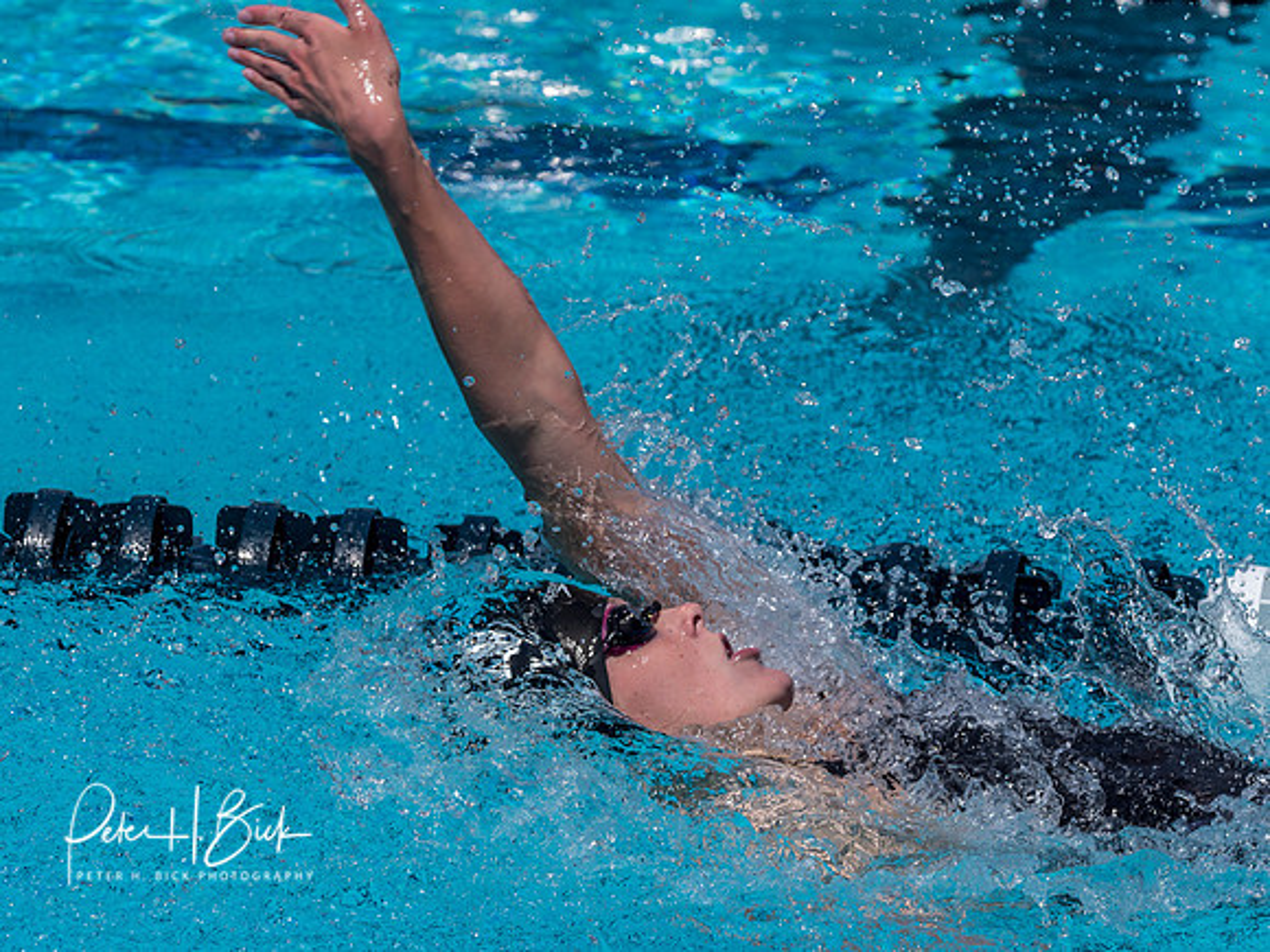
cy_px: 476
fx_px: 22050
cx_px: 635
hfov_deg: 3.3
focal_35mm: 601
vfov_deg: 2.5
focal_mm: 300
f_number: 7.1
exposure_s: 1/2000
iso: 250
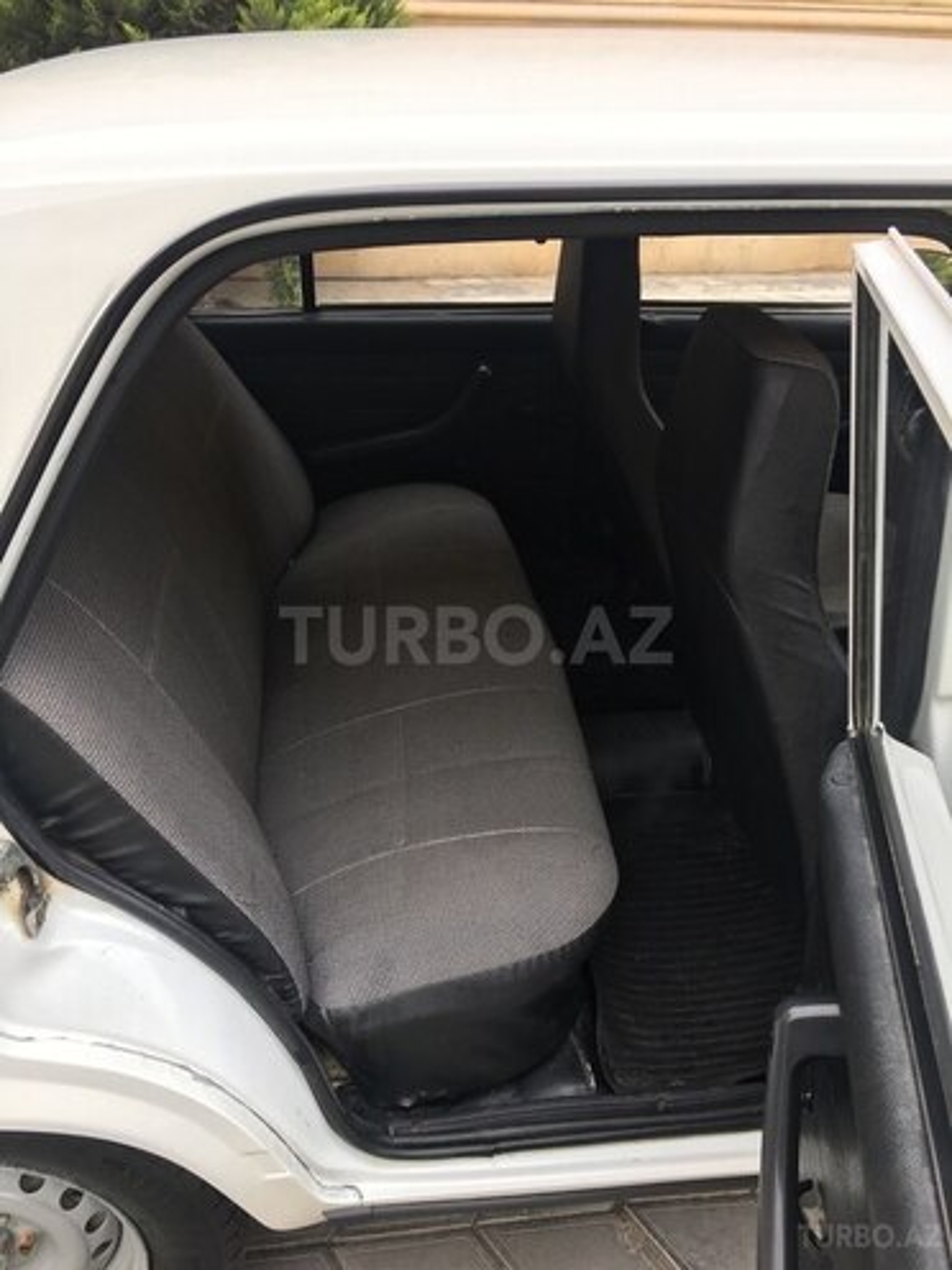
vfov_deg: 61.7
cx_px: 476
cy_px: 635
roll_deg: -2.4
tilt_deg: -30.2
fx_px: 1063
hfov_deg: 48.2
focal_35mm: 29
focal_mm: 4.15
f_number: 2.2
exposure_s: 1/100
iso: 25
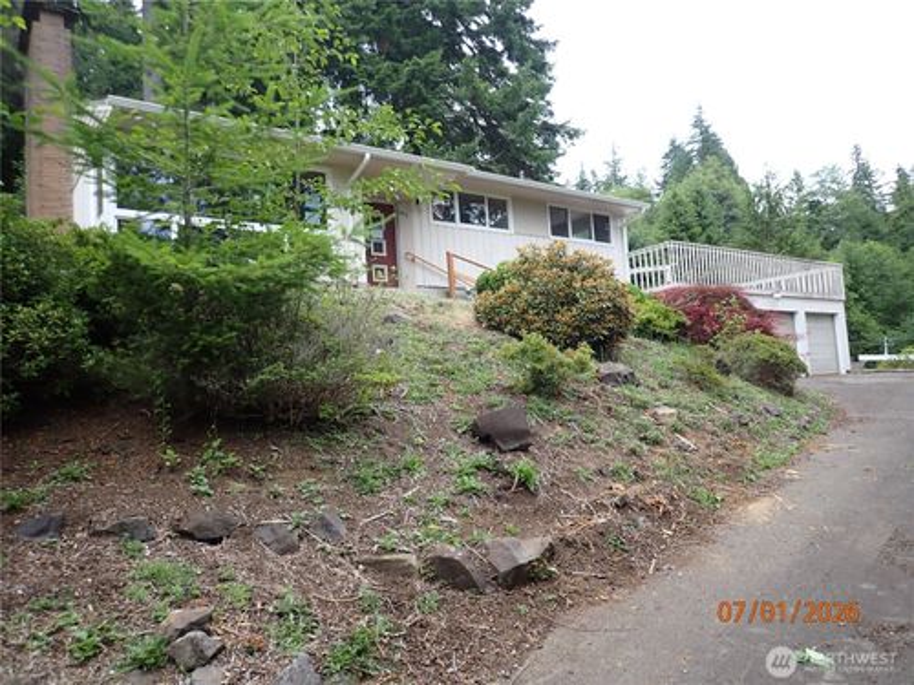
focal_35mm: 25
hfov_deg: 69.4
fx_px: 660
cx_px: 457
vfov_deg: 54.9
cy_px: 342
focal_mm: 4.5
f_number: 2
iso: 100
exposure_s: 1/125
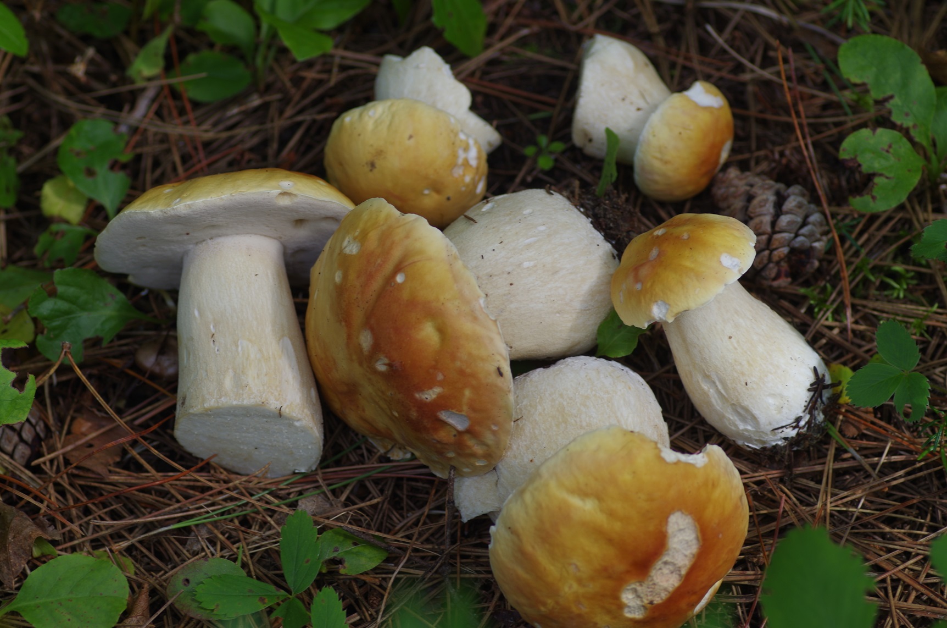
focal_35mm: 150
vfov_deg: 9.1
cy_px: 314
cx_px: 474
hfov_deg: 13.7
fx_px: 3938
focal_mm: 100
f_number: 4
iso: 100
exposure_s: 1/160
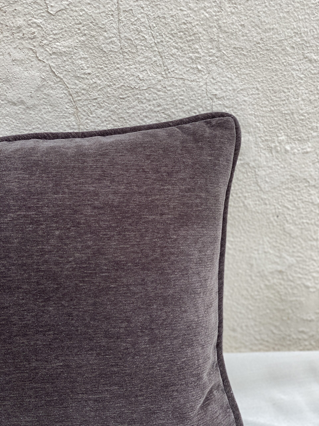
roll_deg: -1.2
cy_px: 213
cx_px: 160
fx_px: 639
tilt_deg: -19.4
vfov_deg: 36.8
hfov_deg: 28.0
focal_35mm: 52
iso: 40
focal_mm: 6
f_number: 2
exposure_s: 1/122
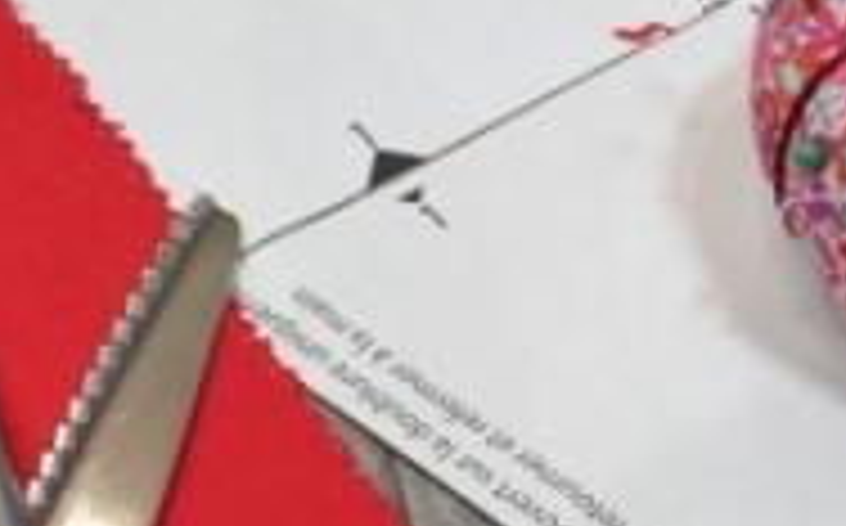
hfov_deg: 13.9
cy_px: 623
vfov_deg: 8.6
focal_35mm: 150
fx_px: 3454
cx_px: 702
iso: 400
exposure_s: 1/60
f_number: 4
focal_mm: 18
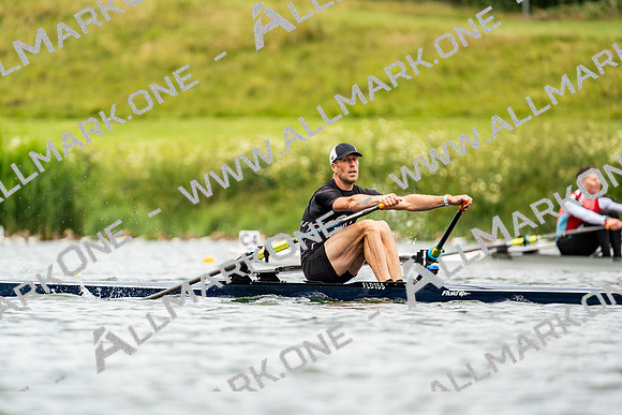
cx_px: 311
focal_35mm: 600
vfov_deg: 2.3
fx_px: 10369
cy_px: 208
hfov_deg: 3.4
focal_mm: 600
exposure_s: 1/2000
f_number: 6.3
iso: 500
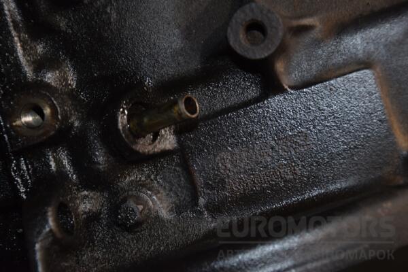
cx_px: 204
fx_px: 884
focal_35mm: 78
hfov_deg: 26.0
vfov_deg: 17.5
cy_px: 136
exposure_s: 1/60
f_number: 5
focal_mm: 52
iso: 800
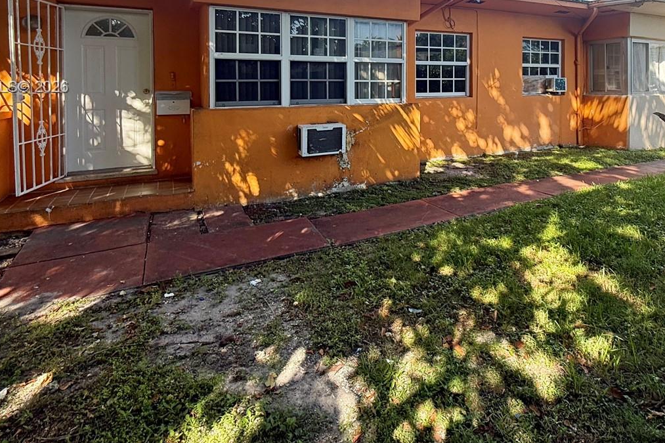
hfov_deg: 75.5
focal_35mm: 23
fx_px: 425
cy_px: 88
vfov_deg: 51.6
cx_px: 389
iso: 64
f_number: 2.2
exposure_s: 1/363
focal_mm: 2.22
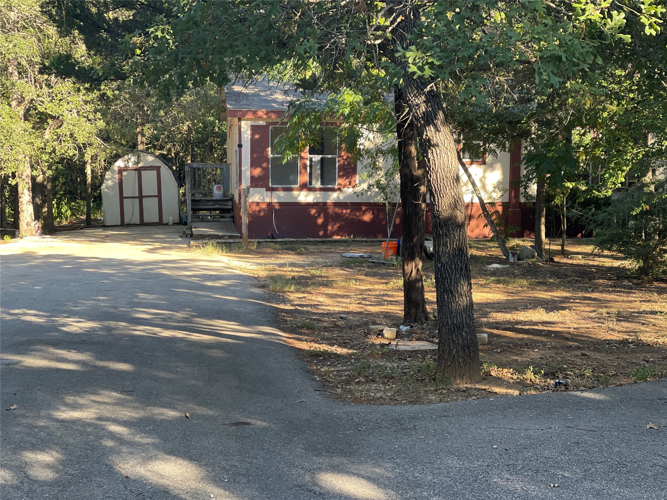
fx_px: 1233
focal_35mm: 64
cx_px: 334
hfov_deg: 30.3
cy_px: 250
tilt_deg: -5.7
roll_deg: -0.8
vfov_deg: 22.9
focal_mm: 7.5
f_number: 2.2
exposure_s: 1/121
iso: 40
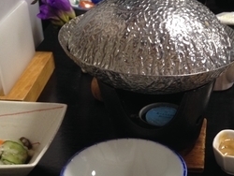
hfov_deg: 28.2
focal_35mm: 66
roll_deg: -1.9
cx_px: 212
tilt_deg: -34.9
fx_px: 447
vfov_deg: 21.9
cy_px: 152
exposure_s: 1/20
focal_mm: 4.12
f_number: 2.4
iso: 80
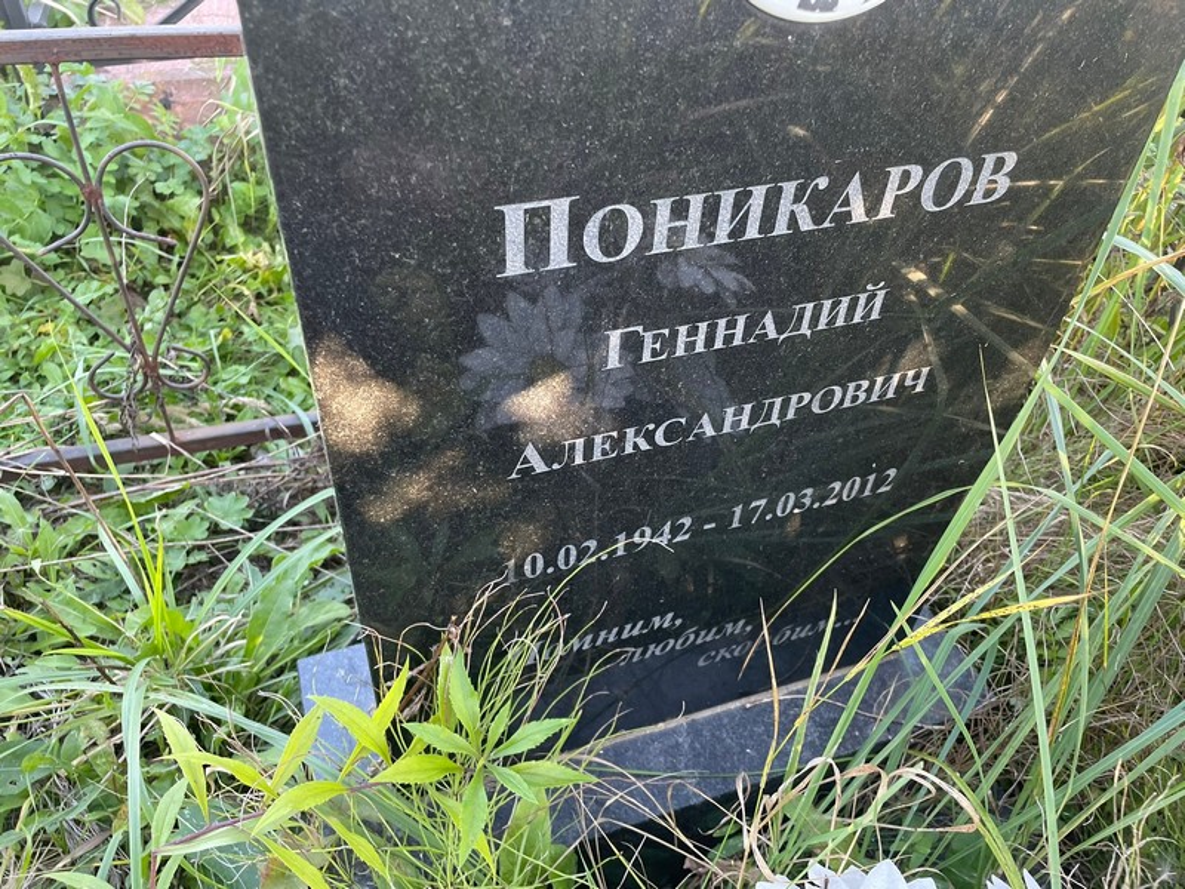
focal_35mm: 26
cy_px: 444
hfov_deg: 67.3
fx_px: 890
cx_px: 592
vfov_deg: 53.1
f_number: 1.6
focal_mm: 4.2
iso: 100
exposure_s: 1/121
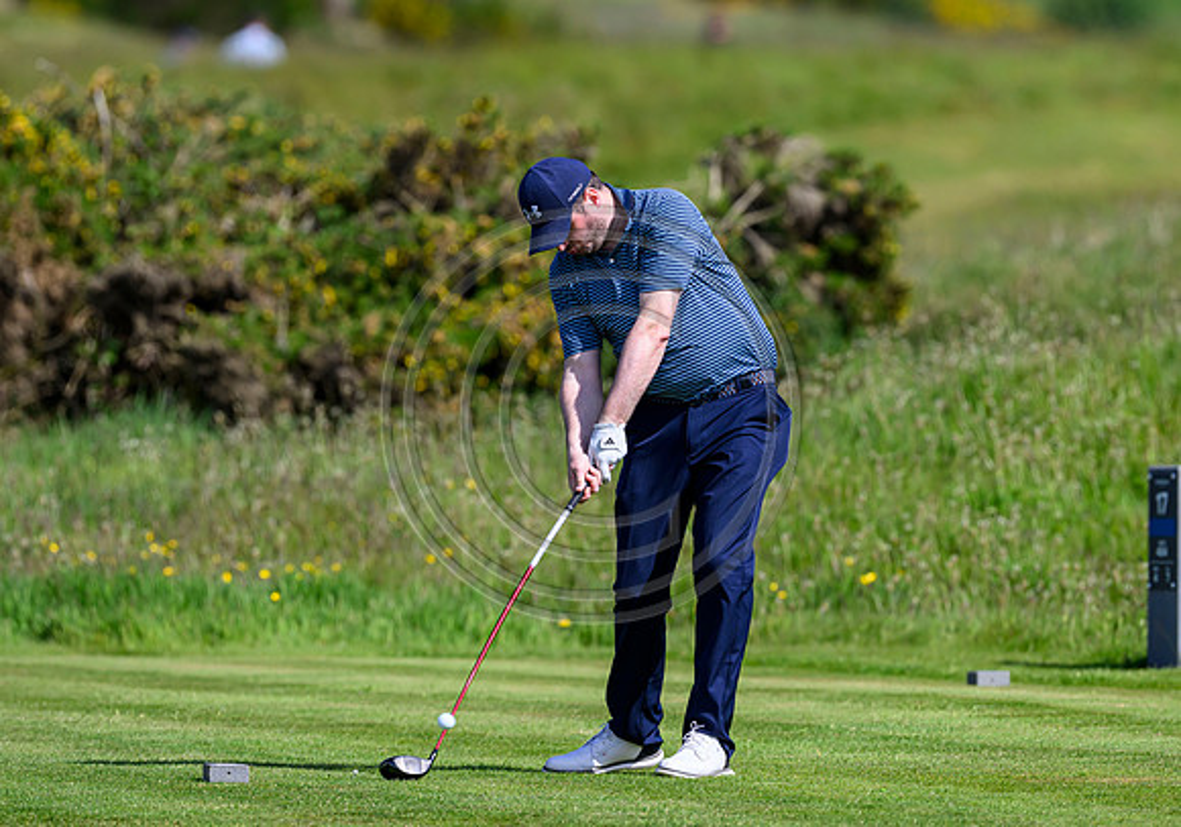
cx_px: 690
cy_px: 308
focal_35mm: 528
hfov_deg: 3.8
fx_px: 17583
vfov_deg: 2.7
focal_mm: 400
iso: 500
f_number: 4.5
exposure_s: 1/5000
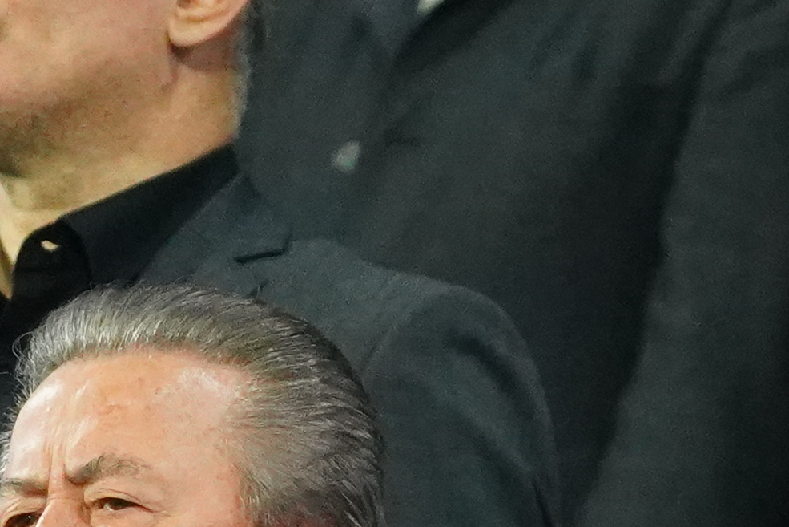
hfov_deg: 1.6
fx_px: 27639
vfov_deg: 1.1
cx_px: 922
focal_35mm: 1261
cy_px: 547
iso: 8000
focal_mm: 207
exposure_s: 1/500
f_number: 5.6
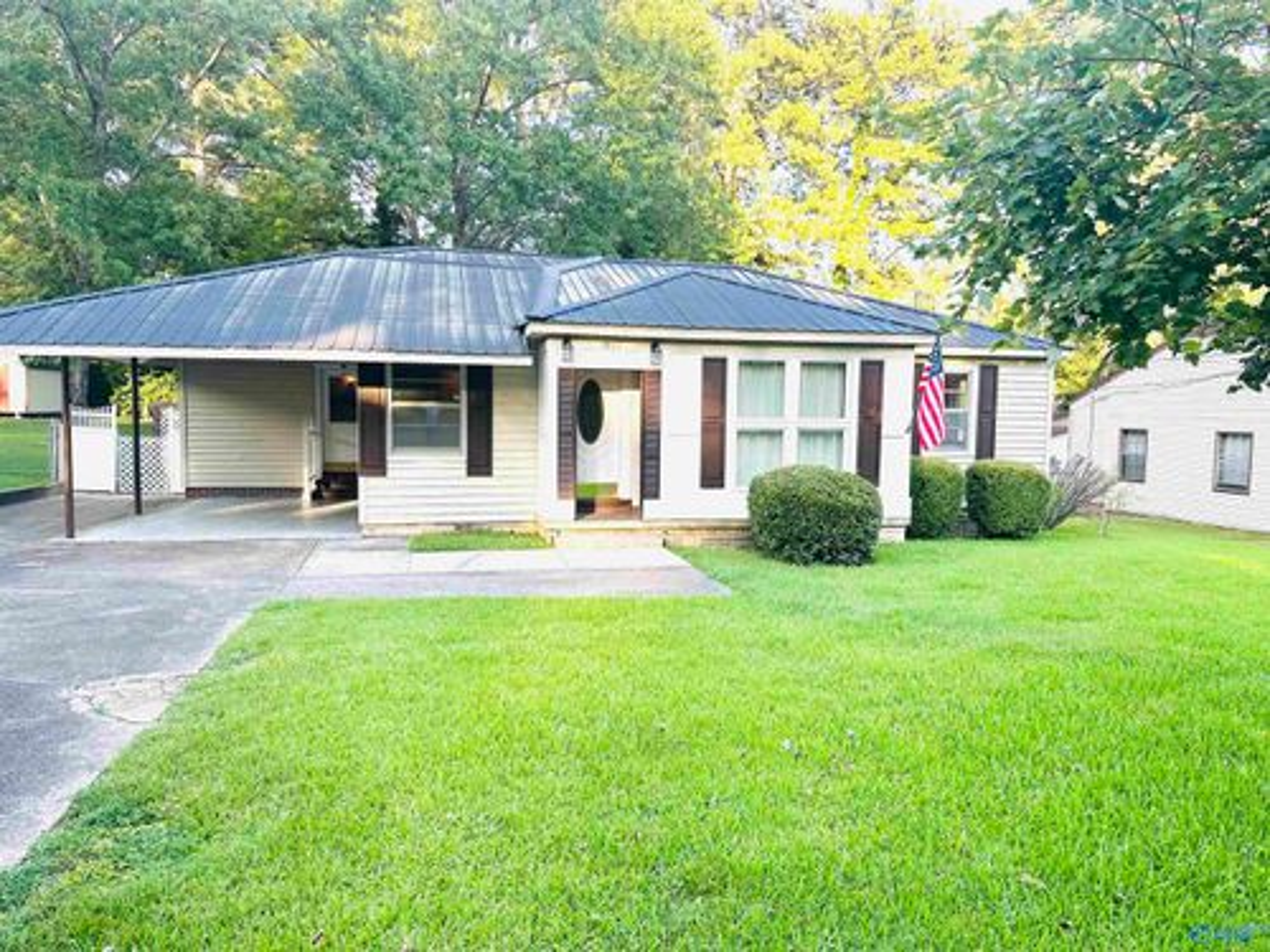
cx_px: 635
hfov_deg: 71.6
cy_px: 476
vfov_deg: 56.8
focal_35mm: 24
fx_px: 881
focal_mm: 6.86
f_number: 1.78
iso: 80
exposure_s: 1/269
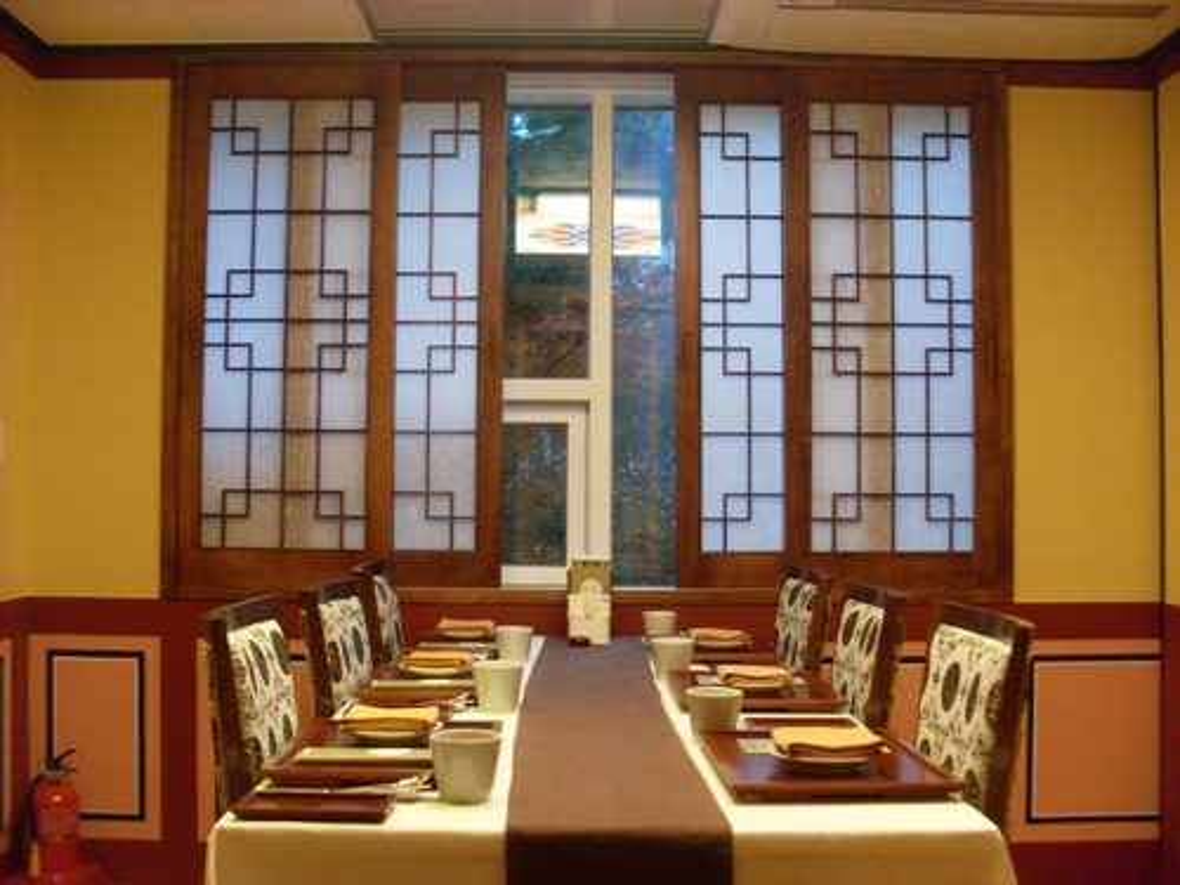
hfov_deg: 49.0
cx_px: 590
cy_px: 442
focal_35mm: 38
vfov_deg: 37.7
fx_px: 1295
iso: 200
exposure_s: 1/10
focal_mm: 6.3
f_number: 3
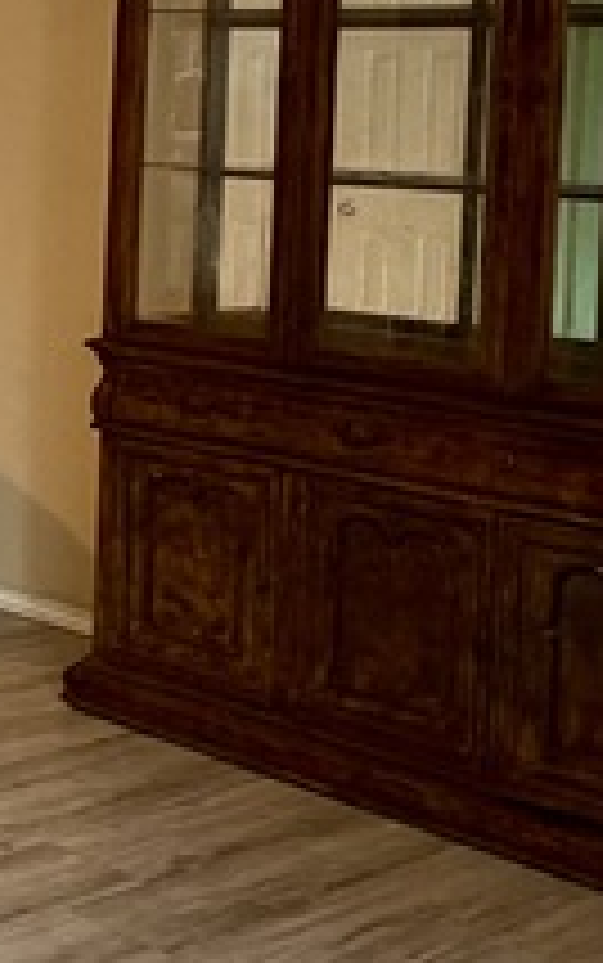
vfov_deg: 26.9
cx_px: -648
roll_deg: -1.0
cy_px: 166
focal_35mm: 75
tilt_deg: -2.3
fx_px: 1969
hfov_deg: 14.2
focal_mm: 2.22
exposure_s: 1/60
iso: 200
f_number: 2.2
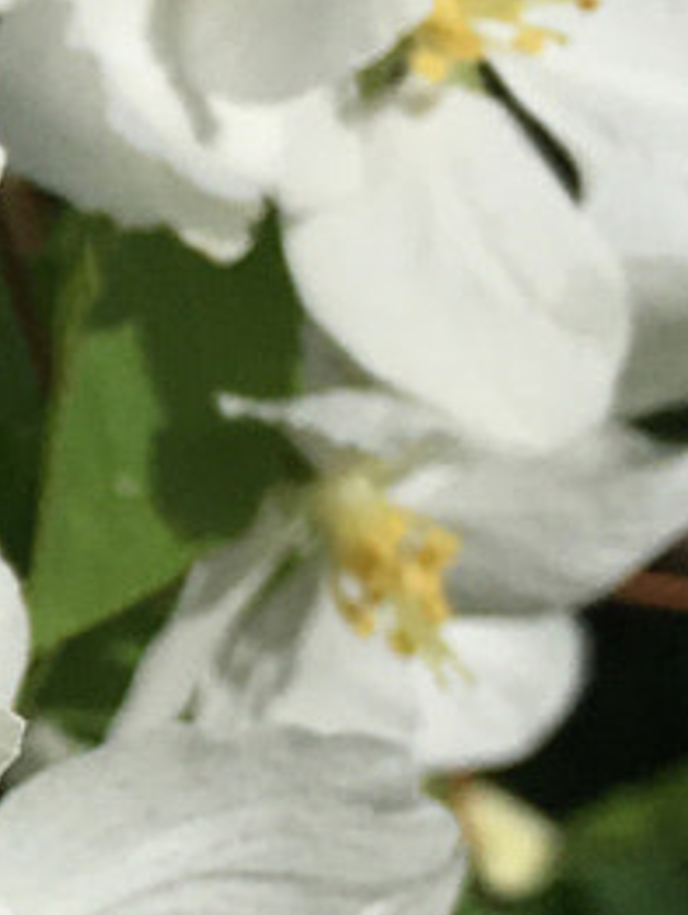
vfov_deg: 11.1
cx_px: -1135
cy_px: 912
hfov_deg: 7.6
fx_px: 4683
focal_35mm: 177
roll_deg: +13.3
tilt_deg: -39.2
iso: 25
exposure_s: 1/4049
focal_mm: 4.15
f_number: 2.2
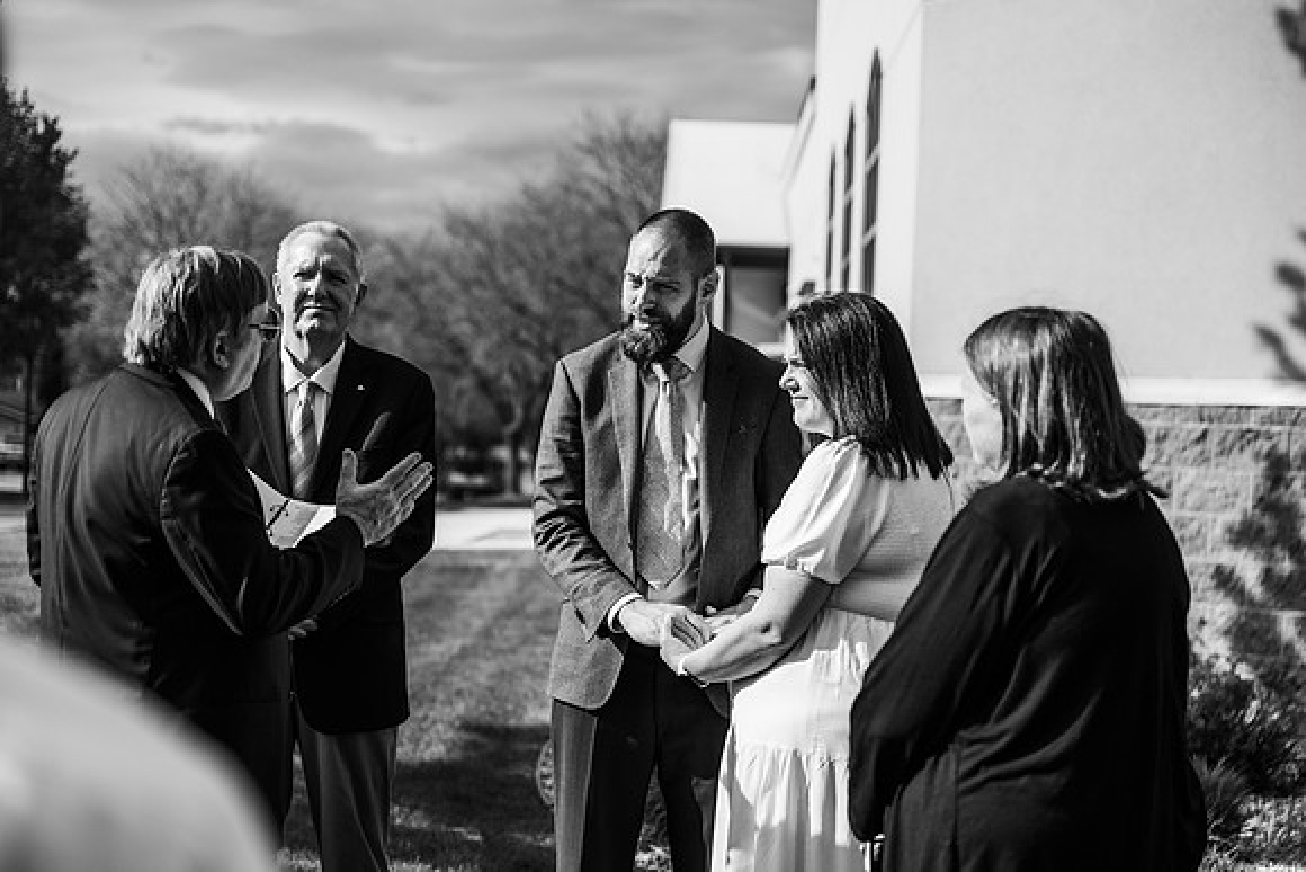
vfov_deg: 19.5
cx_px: 653
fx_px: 2540
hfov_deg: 28.8
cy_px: 436
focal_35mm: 70
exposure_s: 1/4000
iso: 125
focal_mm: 70
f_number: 2.8
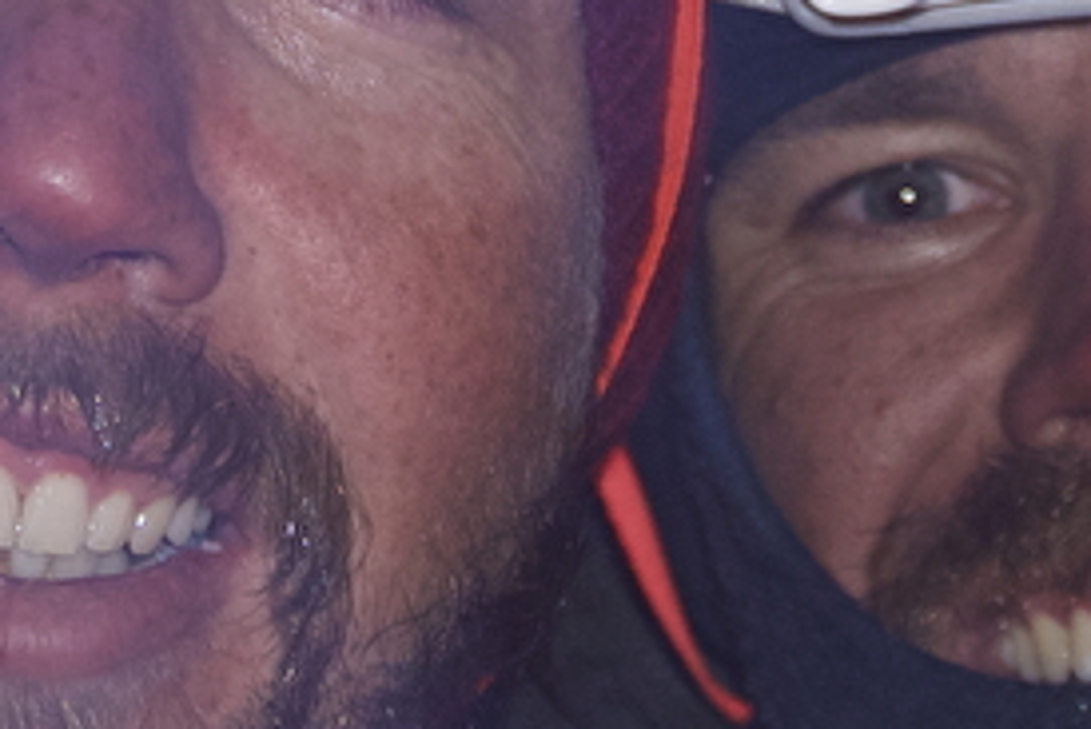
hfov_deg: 9.0
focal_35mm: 228
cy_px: -432
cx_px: 239
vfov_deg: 6.0
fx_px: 6913
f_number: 5
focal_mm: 32
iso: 1000
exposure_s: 20
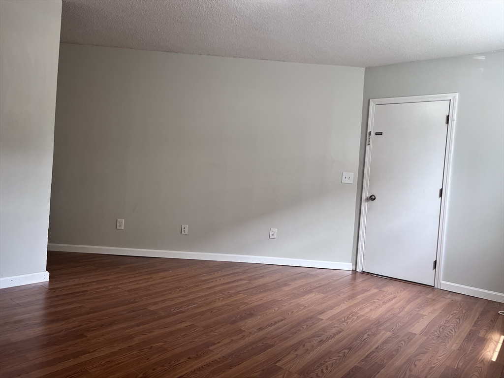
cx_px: 252
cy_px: 189
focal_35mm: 26
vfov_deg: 53.1
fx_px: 379
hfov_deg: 67.3
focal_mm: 5.7
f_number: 1.5
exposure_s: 1/120
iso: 80
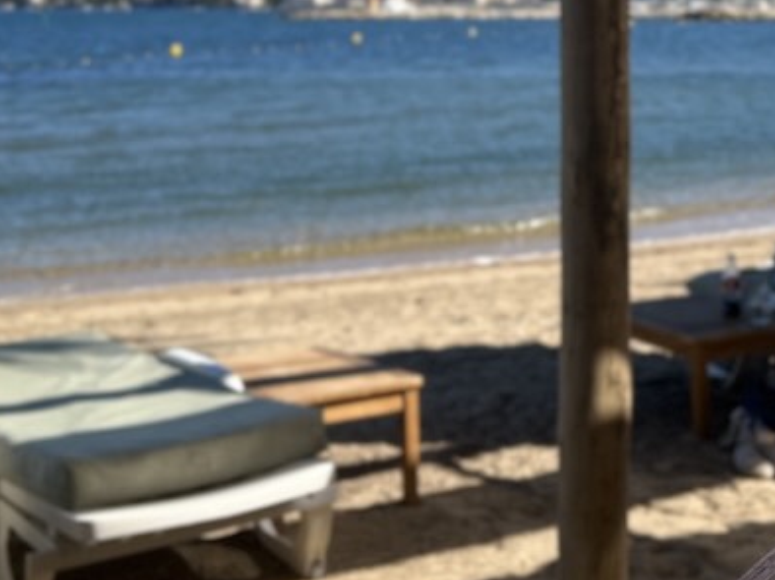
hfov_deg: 28.9
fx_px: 1477
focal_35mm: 66
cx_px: 586
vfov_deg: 22.0
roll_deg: +0.7
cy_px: 140
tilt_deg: -4.9
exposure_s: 1/2353
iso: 50
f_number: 1.5
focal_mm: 5.7
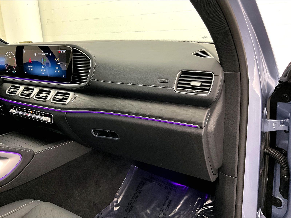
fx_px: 244
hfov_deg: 61.7
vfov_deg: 48.2
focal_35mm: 29
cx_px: 146
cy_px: 109
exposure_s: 1/40
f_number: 1.8
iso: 250
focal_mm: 3
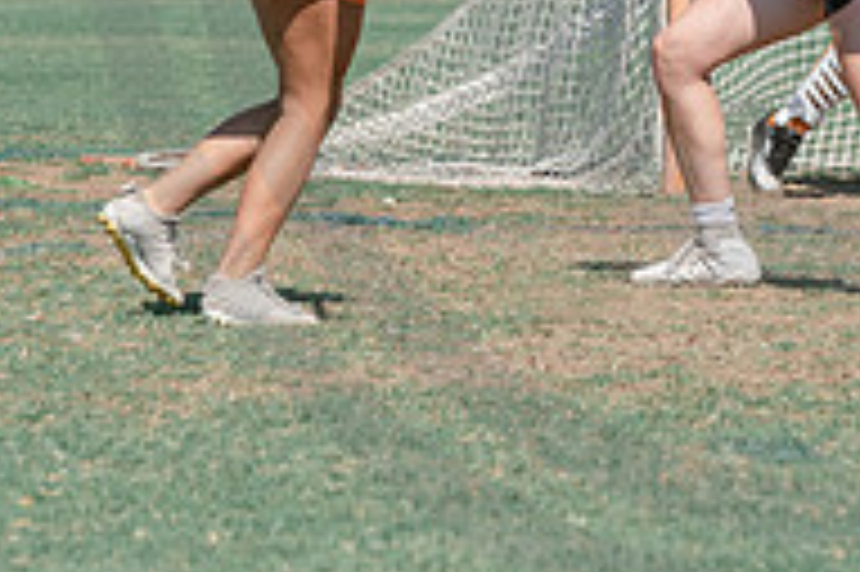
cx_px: 836
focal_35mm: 595
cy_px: -145
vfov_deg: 2.3
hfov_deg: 3.5
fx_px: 14201
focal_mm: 185
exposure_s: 1/2000
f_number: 5.6
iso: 400
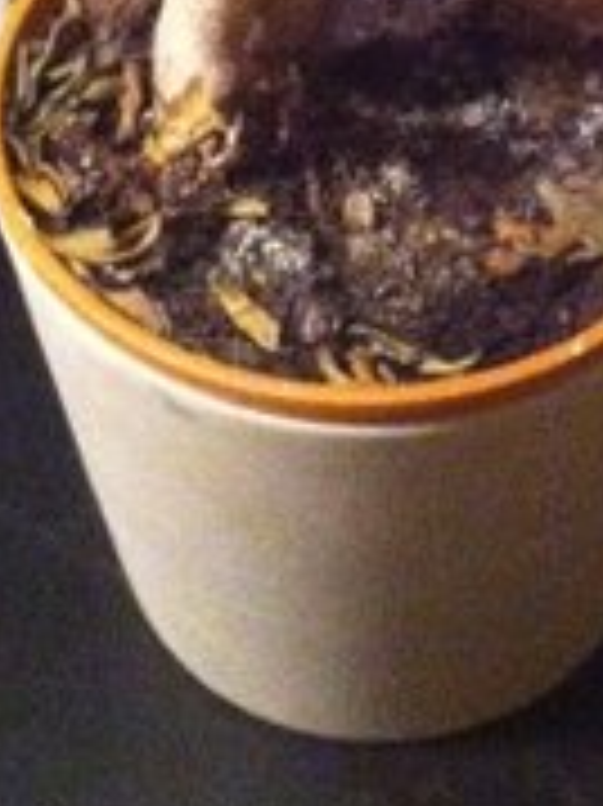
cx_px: 392
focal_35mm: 117
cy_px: -338
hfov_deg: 12.6
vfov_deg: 15.7
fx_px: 2721
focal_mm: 3.85
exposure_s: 1/17
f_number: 2.8
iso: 1000
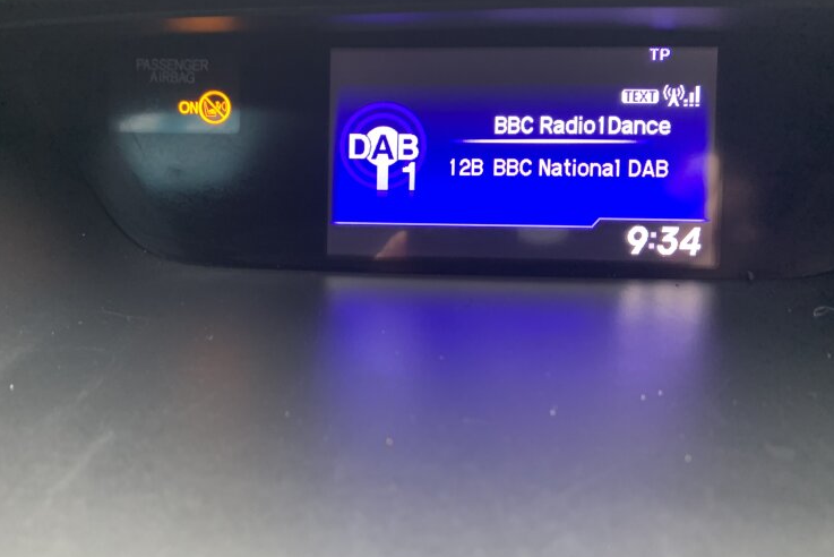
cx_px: 361
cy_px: 245
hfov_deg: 57.0
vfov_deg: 39.9
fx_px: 765
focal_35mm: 33
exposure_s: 1/60
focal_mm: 4.25
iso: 200
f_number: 1.8
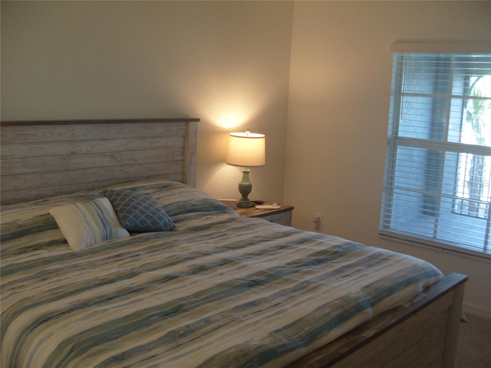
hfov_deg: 52.6
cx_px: 246
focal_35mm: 35
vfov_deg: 40.7
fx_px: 496
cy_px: 184
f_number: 2.8
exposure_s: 1/45
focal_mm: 7.8
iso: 200
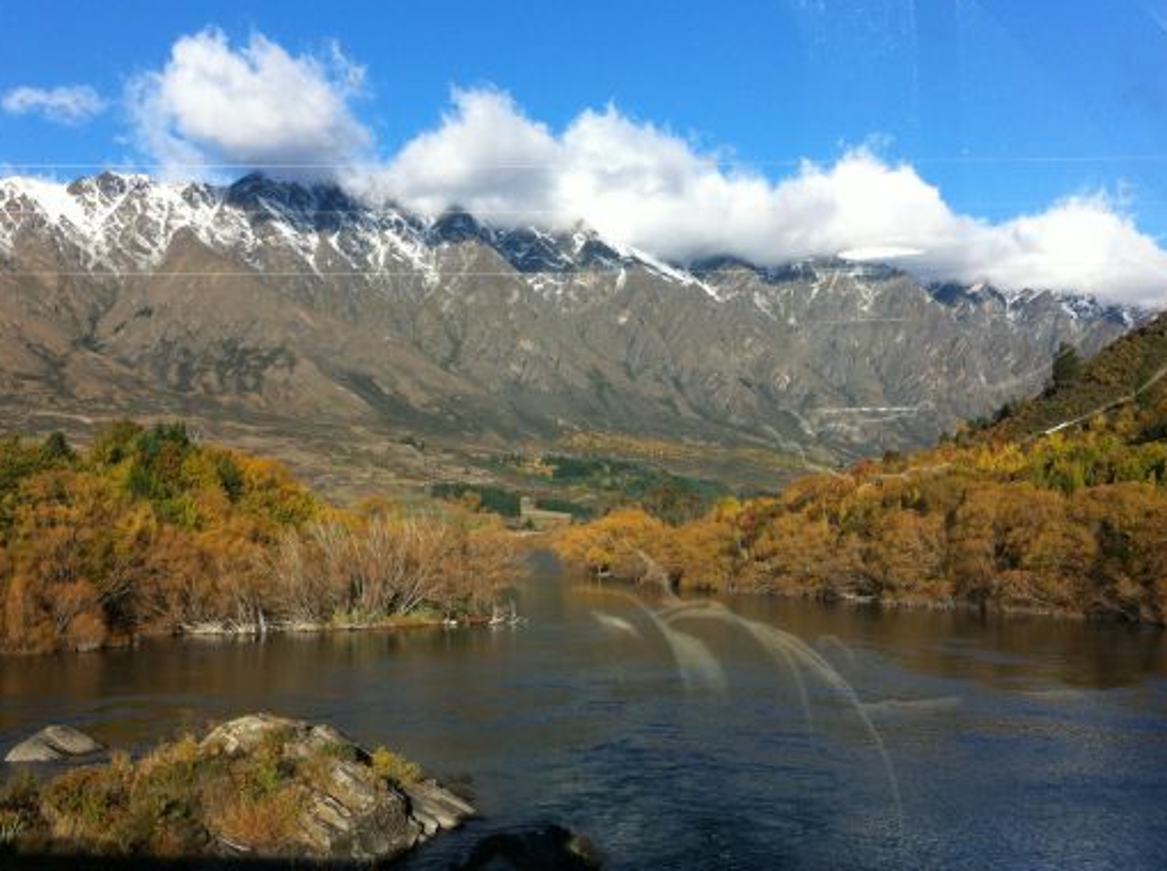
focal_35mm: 44
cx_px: 516
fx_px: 1481
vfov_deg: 32.8
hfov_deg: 42.9
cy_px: 465
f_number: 2.8
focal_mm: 3.85
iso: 80
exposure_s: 1/794
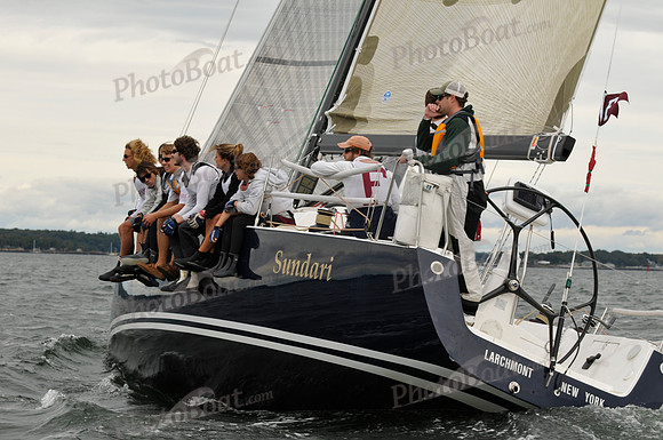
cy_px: 220
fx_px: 3862
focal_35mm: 210
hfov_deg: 9.8
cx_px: 332
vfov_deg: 6.5
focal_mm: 140
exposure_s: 1/500
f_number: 6.3
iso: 250
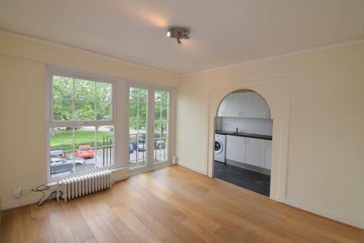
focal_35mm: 15
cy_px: 122
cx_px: 182
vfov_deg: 77.3
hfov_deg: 100.4
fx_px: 152
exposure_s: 1/25
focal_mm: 10
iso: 110
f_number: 11
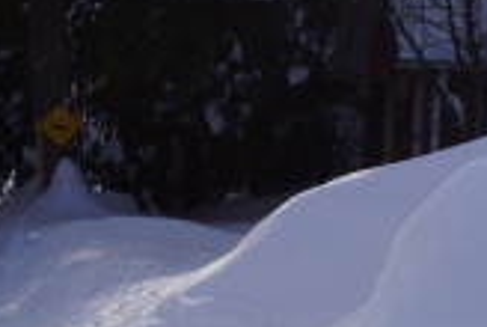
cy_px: 446
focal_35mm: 456
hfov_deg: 4.5
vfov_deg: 3.0
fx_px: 6180
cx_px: -107
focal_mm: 50
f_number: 9
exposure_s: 1/100
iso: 100
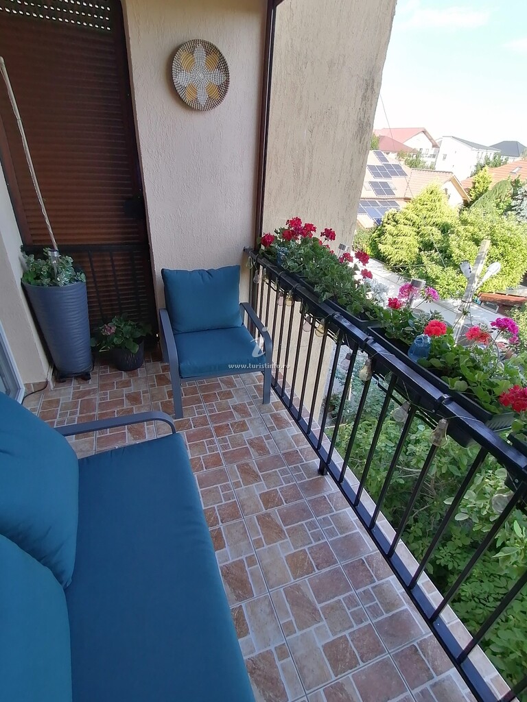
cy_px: 351
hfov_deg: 74.7
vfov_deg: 91.0
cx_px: 264
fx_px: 345
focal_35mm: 17
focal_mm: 2.7
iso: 50
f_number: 2.4
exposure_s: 1/178
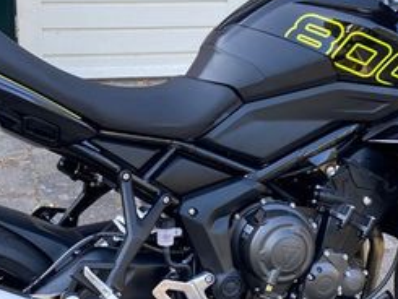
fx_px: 782
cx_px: 162
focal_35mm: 68
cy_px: 156
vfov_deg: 21.6
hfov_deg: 28.5
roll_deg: -4.1
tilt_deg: -24.0
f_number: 1.8
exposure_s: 1/121
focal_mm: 4.25
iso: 40
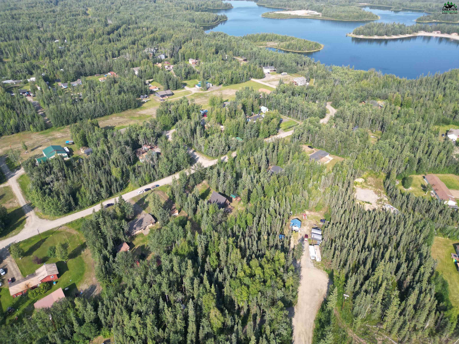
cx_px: 230
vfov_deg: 56.8
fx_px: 318
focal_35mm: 24
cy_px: 172
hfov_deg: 71.6
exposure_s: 1/1250
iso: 100
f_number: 1.7
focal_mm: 6.72
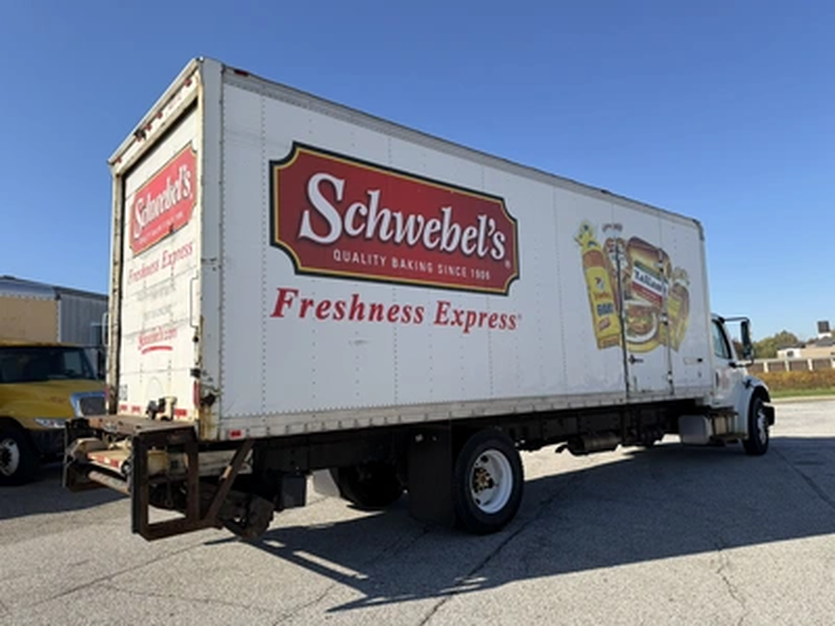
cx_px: 418
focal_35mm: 24
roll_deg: +1.8
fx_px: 579
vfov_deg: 56.8
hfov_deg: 71.6
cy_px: 313
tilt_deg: +8.4
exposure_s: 1/4167
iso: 80
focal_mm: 6.76
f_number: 1.78
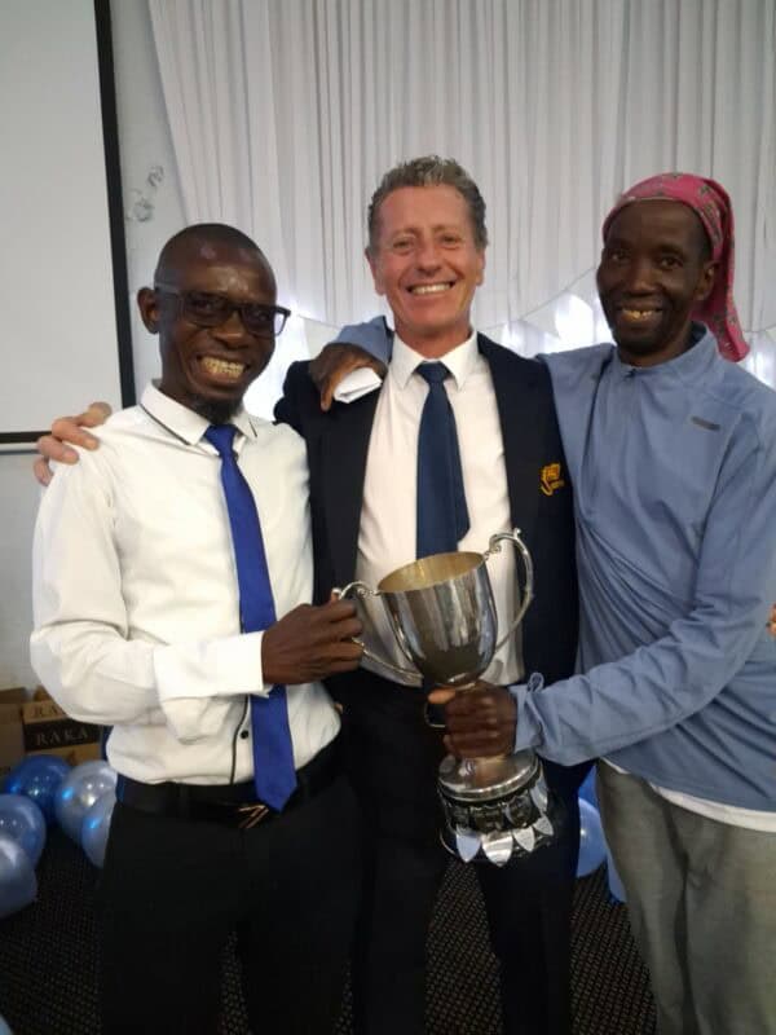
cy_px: 518
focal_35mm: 27
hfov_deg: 51.4
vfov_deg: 65.3
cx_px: 388
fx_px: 807
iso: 1000
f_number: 1.8
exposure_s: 1/25
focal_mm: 4
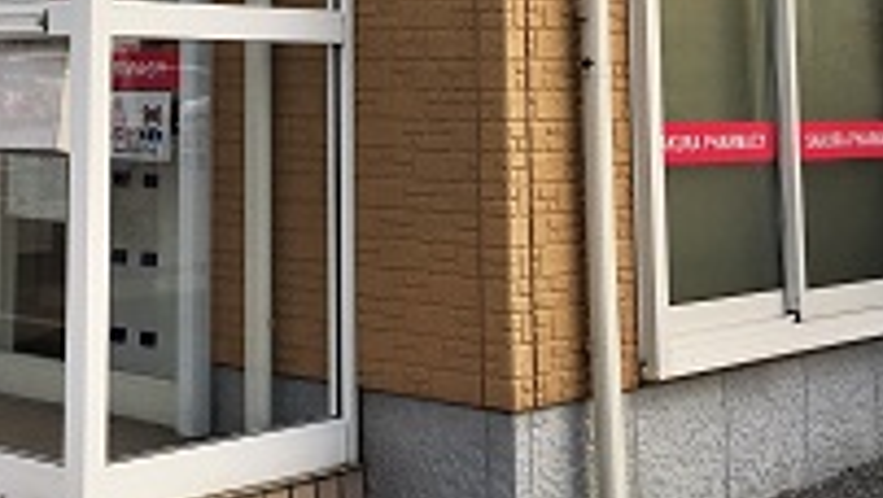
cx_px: 192
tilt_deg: +5.4
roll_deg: -0.2
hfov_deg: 27.7
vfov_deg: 15.4
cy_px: -149
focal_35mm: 75
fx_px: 1757
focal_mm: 4.15
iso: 25
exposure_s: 1/420
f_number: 2.2
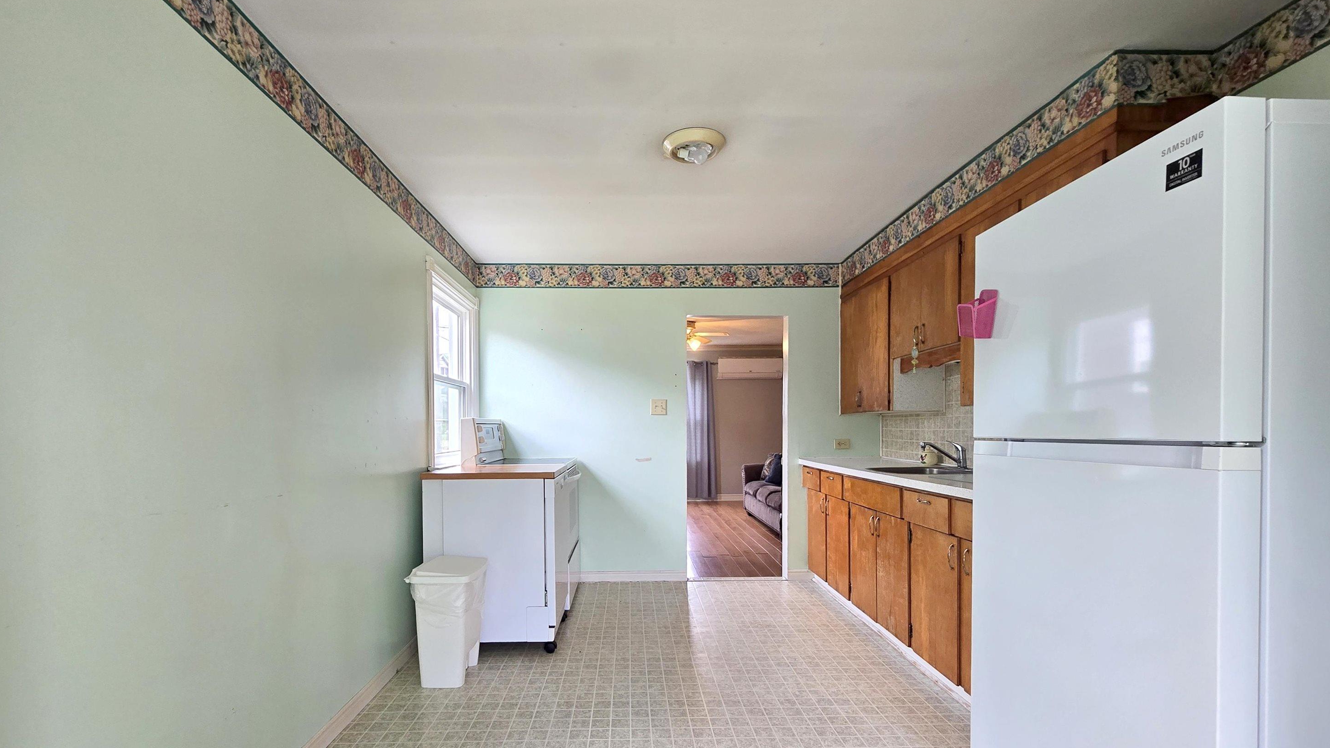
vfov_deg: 70.1
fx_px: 529
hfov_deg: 103.0
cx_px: 643
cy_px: 434
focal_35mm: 15
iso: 125
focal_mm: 2.2
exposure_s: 1/60
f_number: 2.2
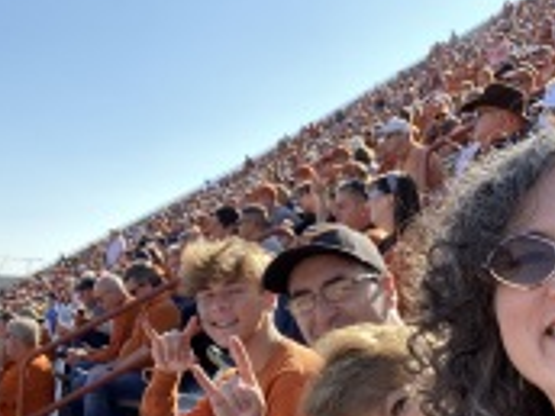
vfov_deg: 29.6
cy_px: 235
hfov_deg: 38.7
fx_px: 786
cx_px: 213
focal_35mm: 49
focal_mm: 2.71
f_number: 2.2
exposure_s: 1/239
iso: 25
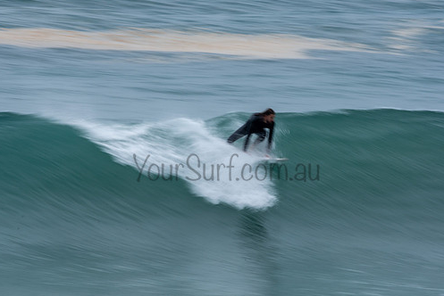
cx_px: 225
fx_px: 10798
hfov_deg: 2.4
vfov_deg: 1.6
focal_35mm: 875
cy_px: 160
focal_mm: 500
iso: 100
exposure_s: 1/20
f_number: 25
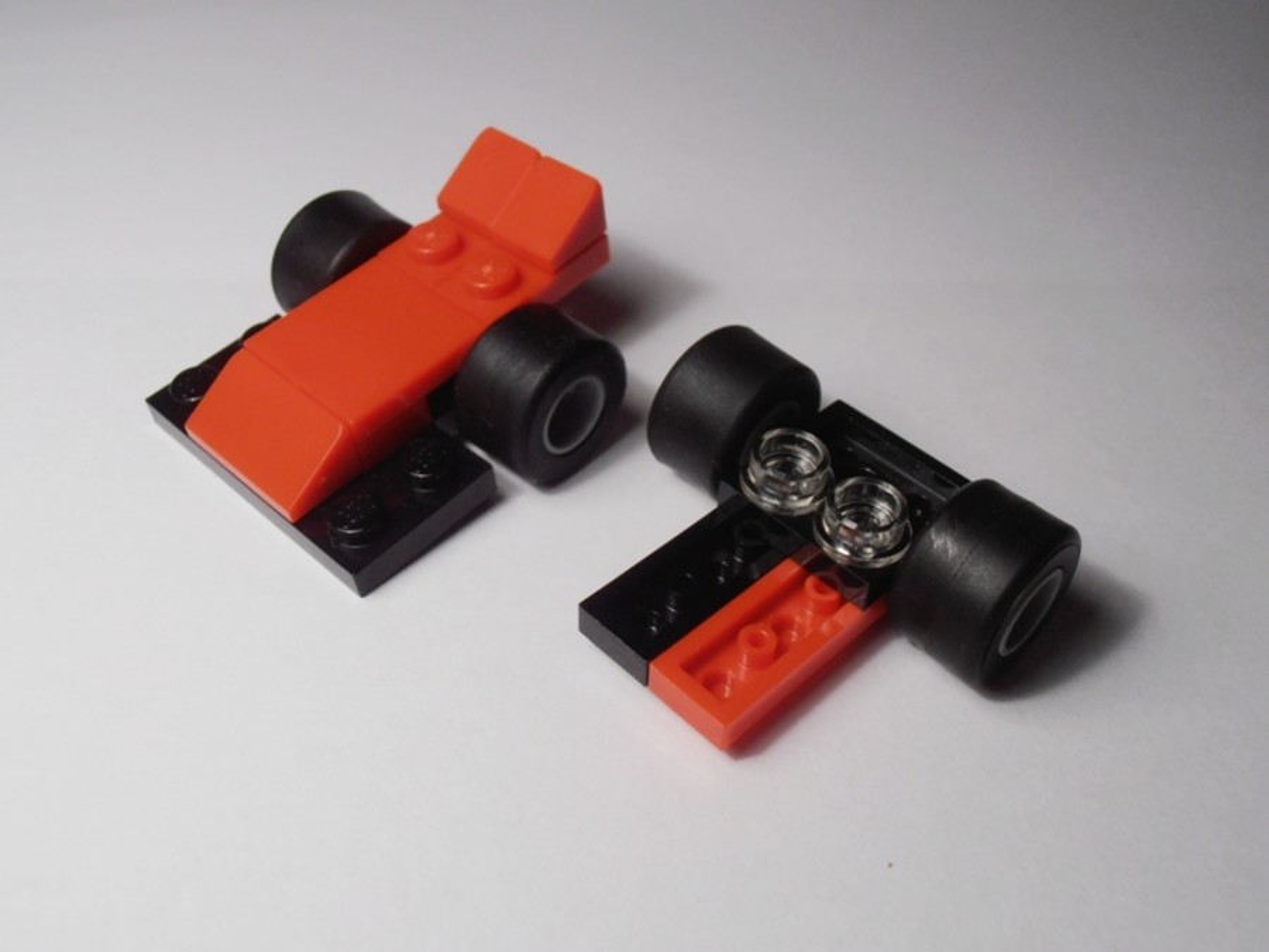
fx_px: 1356
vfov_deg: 38.7
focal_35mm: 37
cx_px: 634
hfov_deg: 50.1
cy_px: 476
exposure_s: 1/125
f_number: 3.9
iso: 80
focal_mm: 6.61
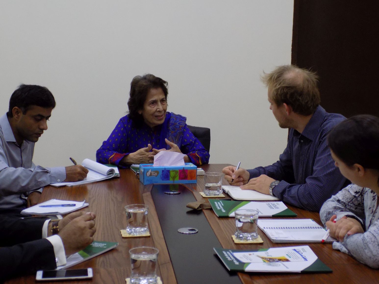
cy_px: 142
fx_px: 712
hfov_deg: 29.8
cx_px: 190
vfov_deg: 22.6
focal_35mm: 65
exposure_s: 1/30
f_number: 4.1
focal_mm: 11.5
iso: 320
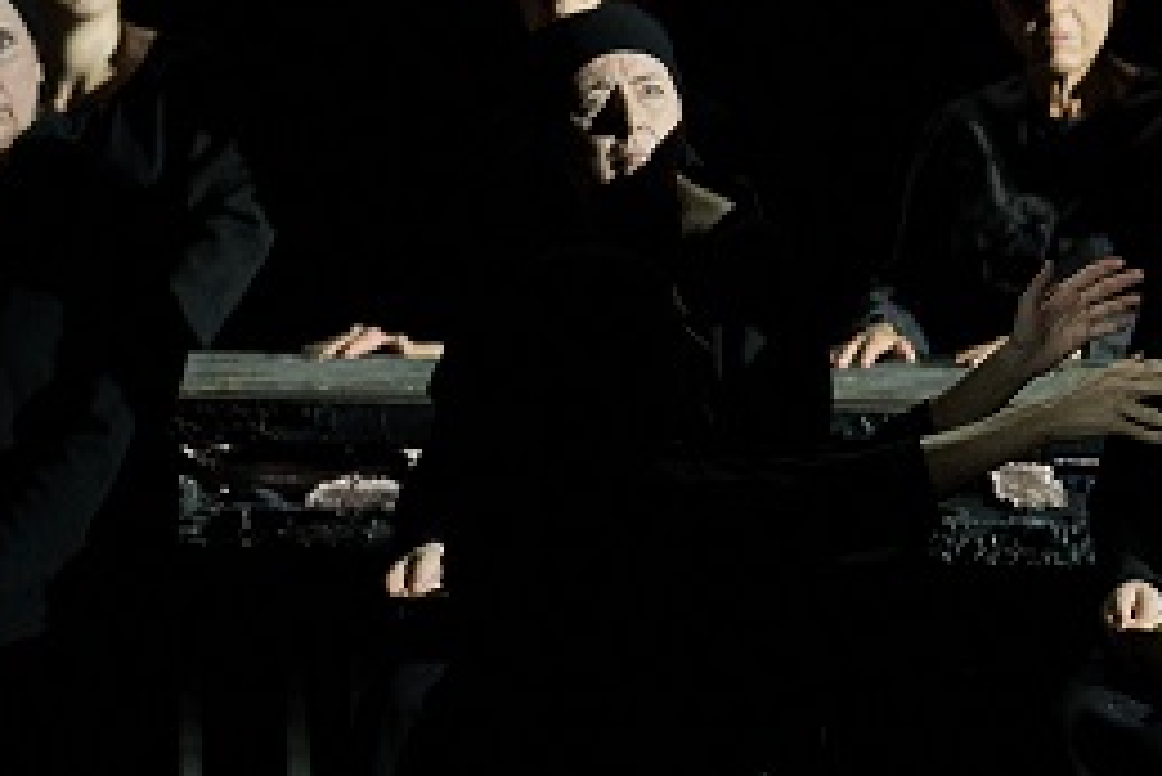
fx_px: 25028
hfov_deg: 2.6
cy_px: 289
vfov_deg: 1.8
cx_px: 2205
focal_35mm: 775
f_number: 2.8
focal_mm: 200
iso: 3200
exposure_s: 1/250
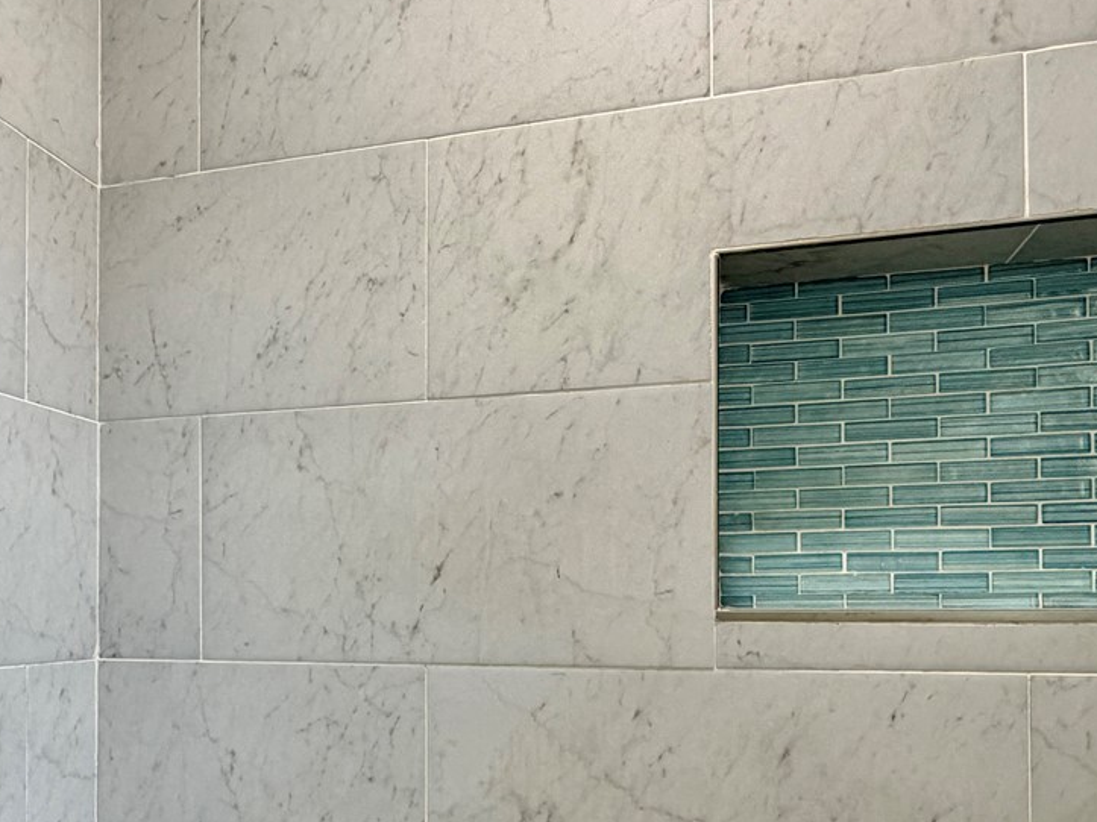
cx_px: 438
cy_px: 596
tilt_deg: +0.5
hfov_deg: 57.9
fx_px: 982
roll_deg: +0.4
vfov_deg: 44.2
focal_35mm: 31
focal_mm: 2.22
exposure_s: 1/120
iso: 200
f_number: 2.2
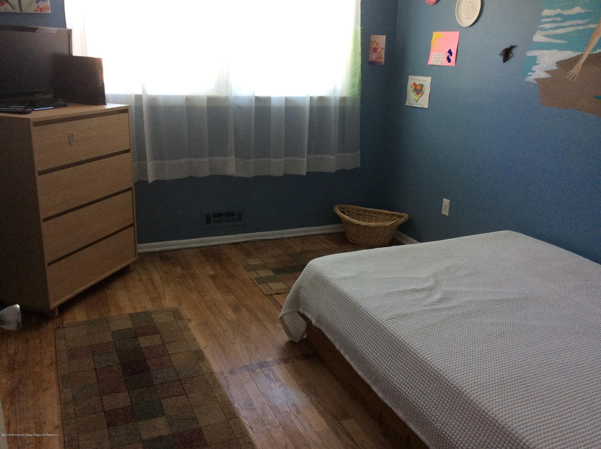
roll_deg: +0.0
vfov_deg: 44.1
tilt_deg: -17.4
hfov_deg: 56.9
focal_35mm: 32
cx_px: 300
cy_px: 224
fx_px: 555
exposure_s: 1/24
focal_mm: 3.3
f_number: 2.4
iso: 80
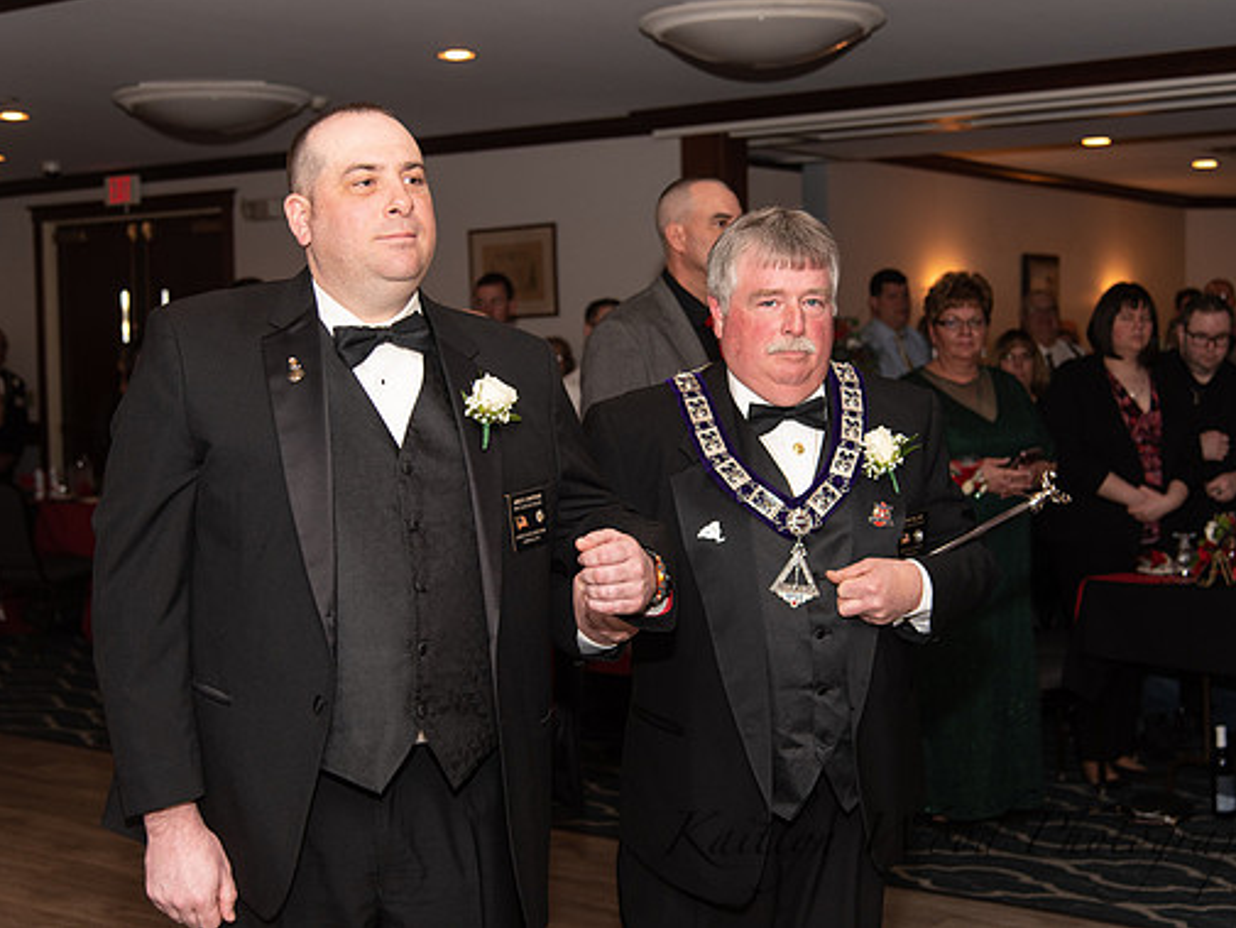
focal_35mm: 53
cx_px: 663
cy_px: 457
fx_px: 1893
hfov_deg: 36.1
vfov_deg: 27.5
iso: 800
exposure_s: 1/200
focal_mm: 48
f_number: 4
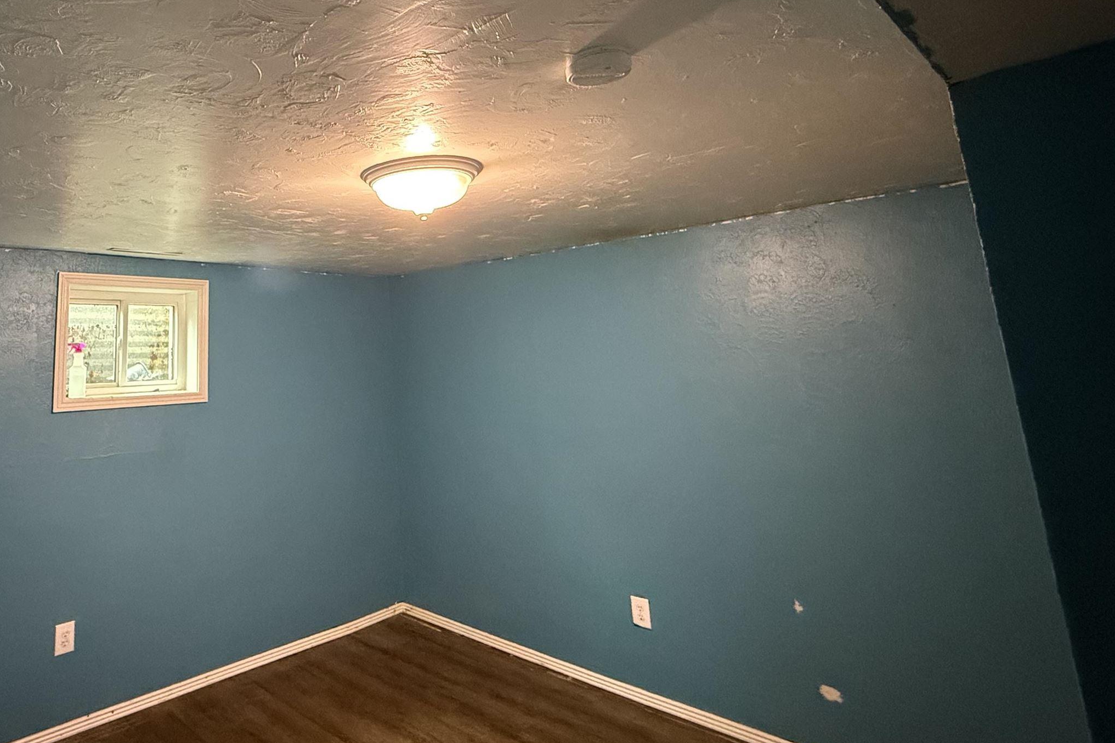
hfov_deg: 75.2
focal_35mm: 22
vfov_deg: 55.7
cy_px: 233
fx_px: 681
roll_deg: +1.7
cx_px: 341
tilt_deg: +11.1
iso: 1000
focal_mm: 2.22
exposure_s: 1/60
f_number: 2.2
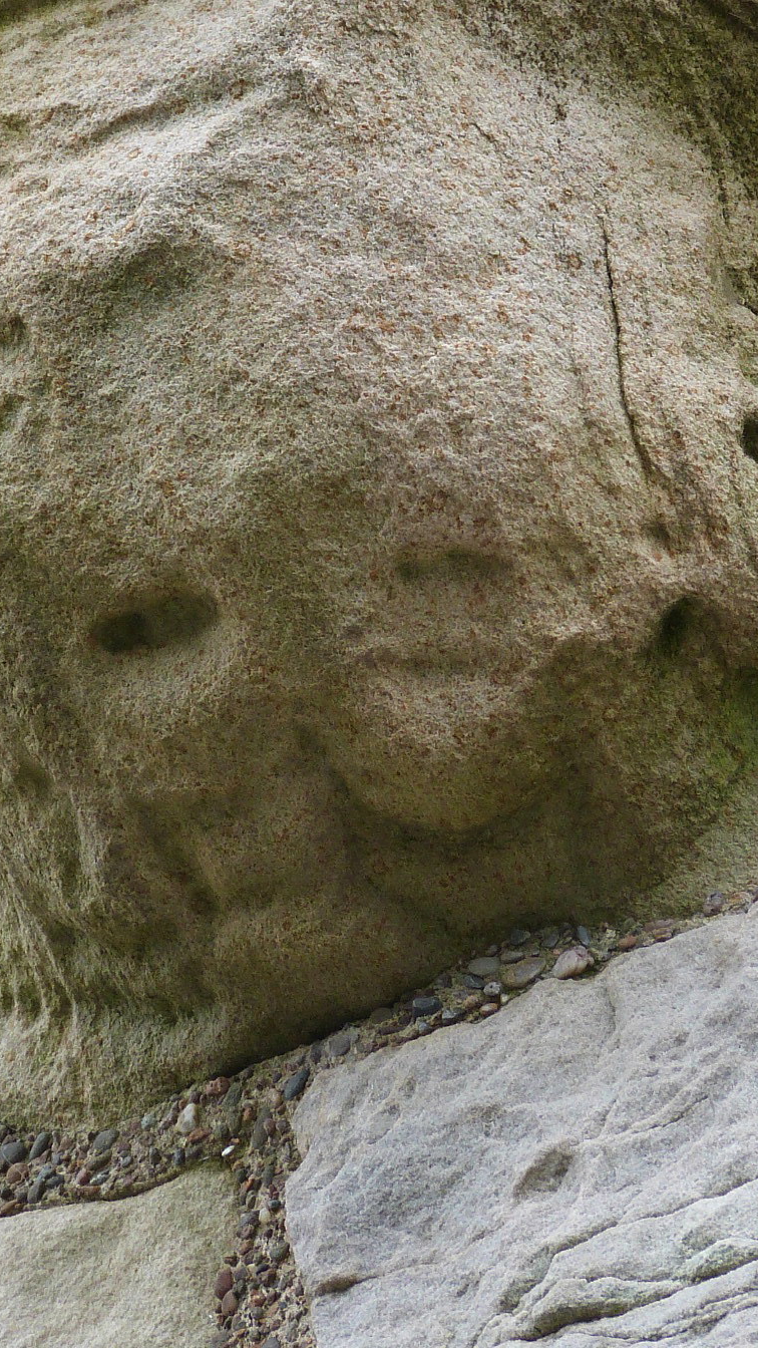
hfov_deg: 5.5
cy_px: 201
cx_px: 366
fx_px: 7932
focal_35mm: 222
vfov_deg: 9.7
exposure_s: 1/125
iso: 100
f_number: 3.5
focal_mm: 19.3
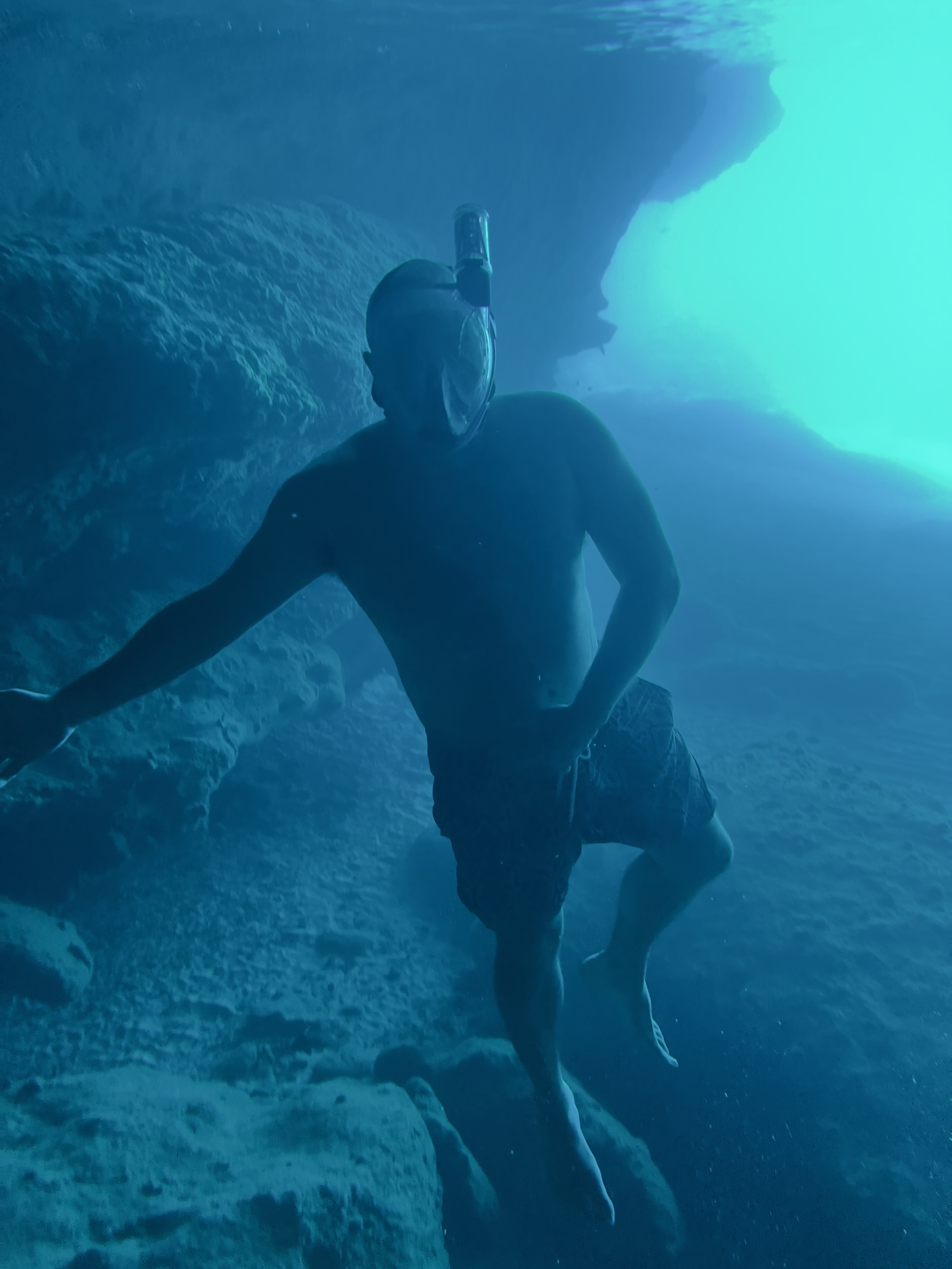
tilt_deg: -19.1
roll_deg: +1.2
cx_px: 476
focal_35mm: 26
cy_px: 634
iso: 320
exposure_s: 1/60
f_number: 1.5
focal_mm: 5.7
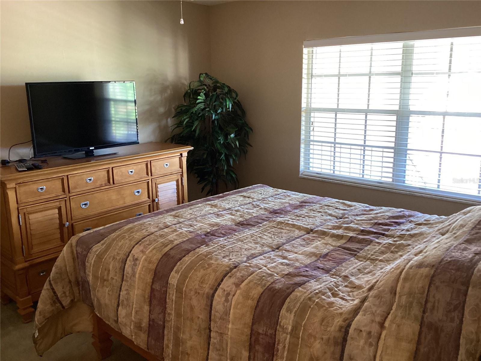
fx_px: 431
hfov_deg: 58.4
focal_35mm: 31
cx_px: 240
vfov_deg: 45.4
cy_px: 180
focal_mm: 3.3
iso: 250
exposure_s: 1/40
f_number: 2.4
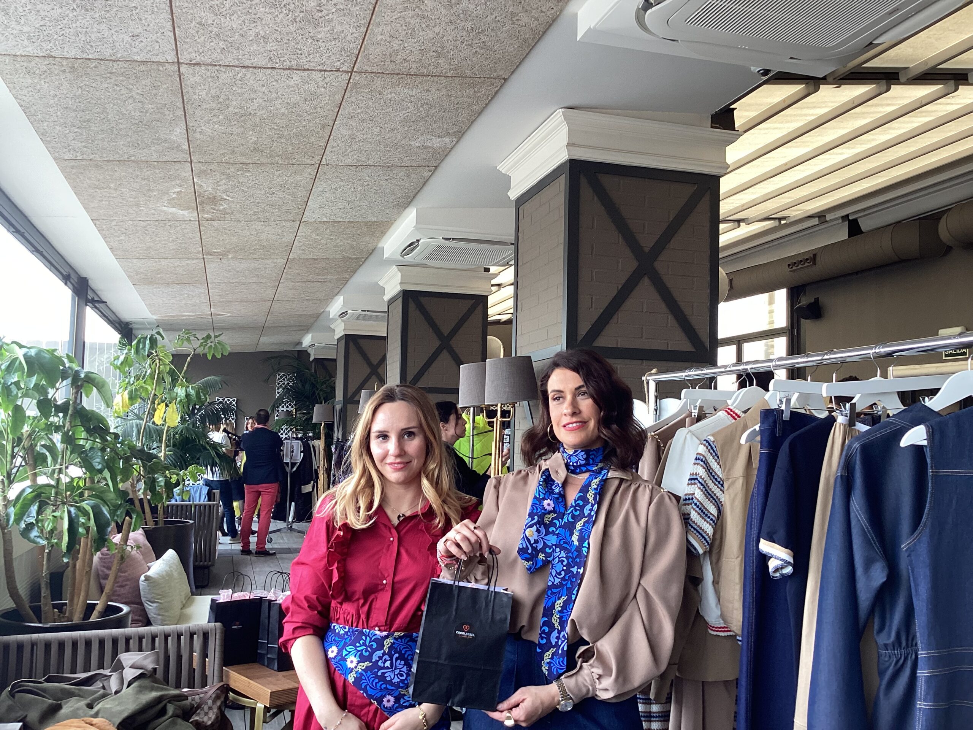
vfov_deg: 45.4
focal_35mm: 31
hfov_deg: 58.4
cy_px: 365
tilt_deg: +3.0
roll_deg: -1.1
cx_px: 486
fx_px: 871
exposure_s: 1/120
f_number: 2.4
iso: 80
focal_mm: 3.3
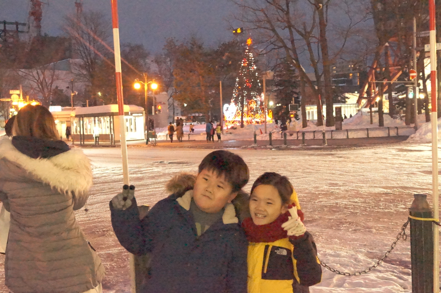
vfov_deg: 31.8
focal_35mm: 42
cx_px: 220
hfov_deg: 46.4
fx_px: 514
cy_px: 146
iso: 16000
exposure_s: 1/100
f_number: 5.6
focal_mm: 28
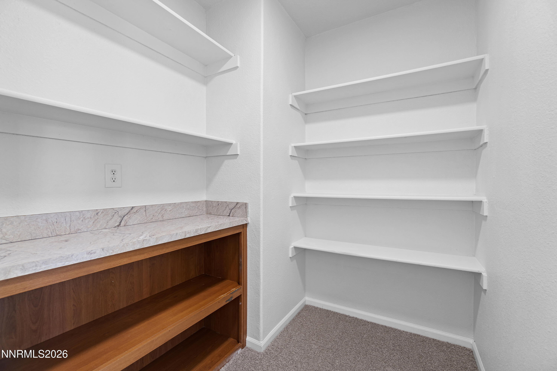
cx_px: 278
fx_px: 232
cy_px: 186
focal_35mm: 15
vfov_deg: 77.3
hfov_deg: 100.4
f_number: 5.6
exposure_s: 1/1.25
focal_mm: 10
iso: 100
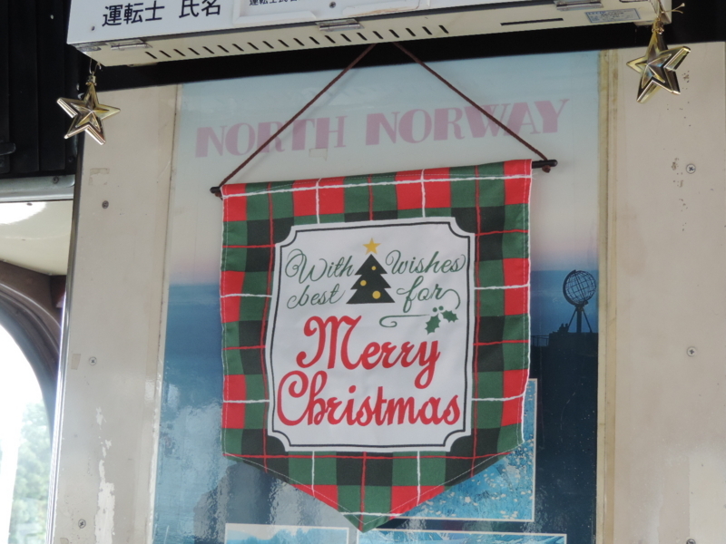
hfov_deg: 27.8
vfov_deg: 21.0
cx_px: 363
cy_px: 272
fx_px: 1468
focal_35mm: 70
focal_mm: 12.4
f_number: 3.9
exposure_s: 1/50
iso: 400
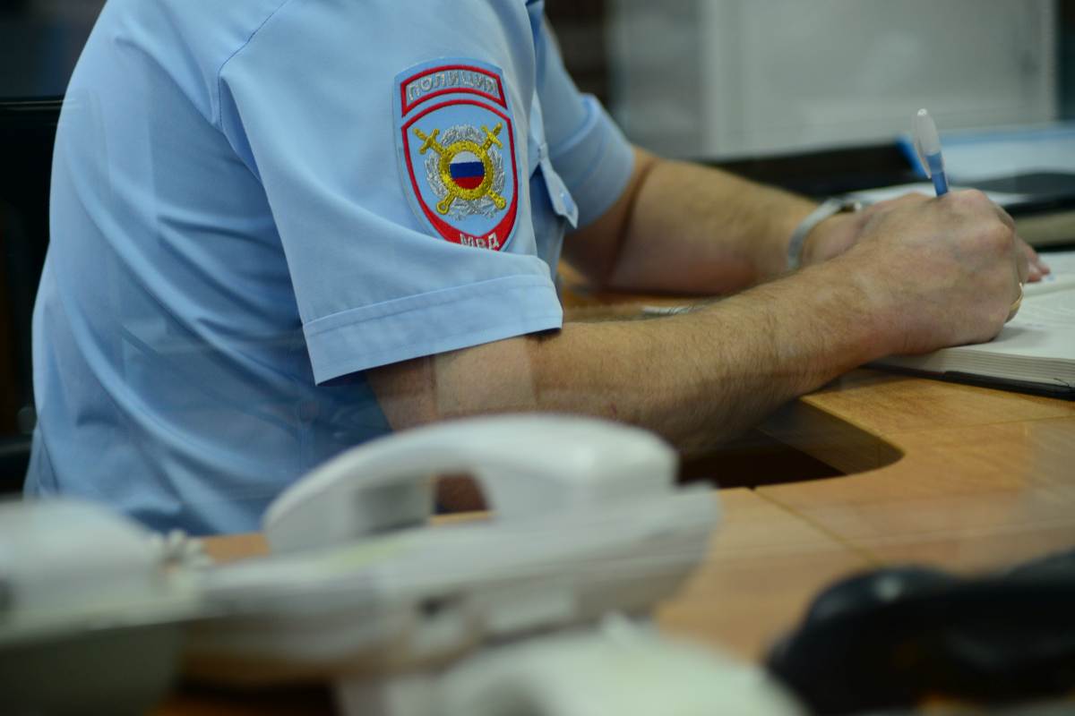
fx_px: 2837
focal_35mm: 95
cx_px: 538
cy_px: 358
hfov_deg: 21.5
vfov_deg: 14.4
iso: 1000
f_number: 4.5
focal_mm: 95
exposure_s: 1/50
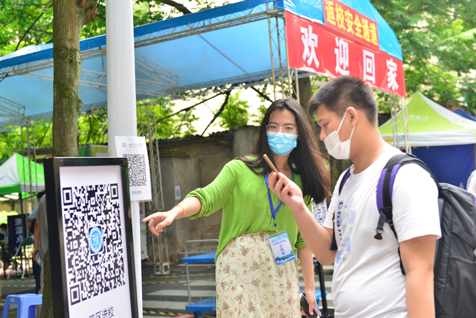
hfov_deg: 39.6
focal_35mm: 50
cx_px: 238
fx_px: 661
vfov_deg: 27.0
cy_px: 159
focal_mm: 50
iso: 250
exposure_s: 1/100
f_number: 4
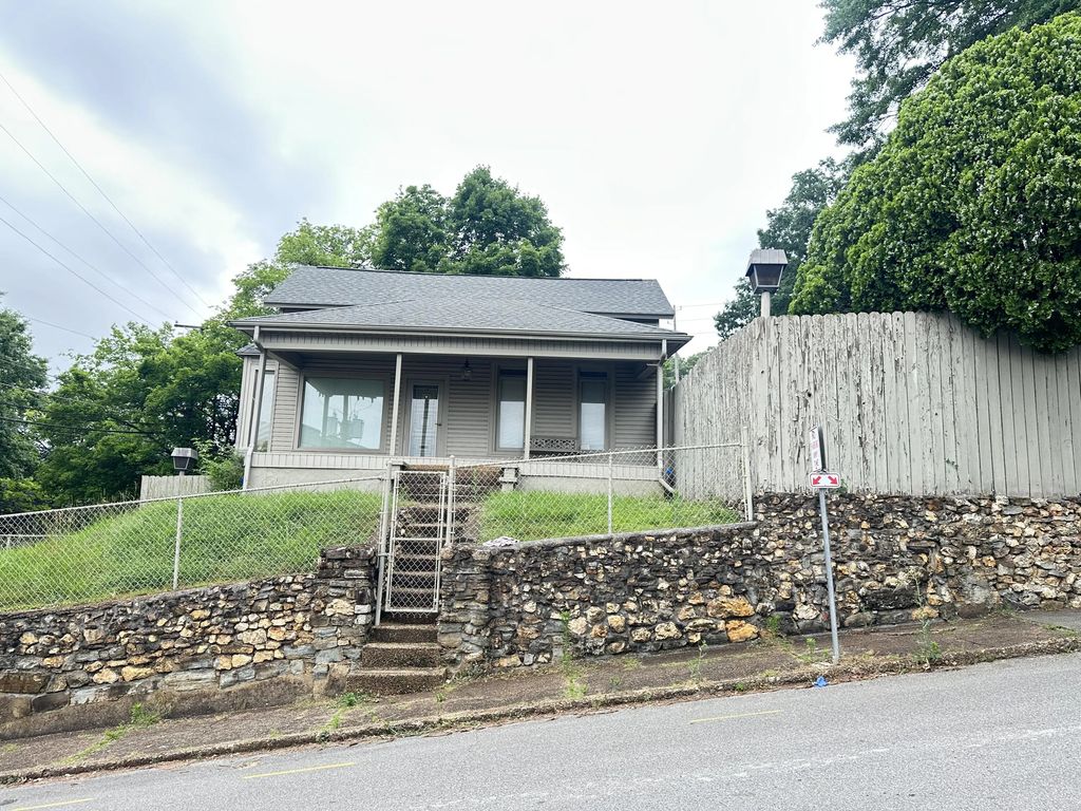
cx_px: 540
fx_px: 749
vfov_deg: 56.8
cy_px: 406
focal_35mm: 24
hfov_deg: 71.6
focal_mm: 6.86
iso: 80
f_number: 1.78
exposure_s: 1/333
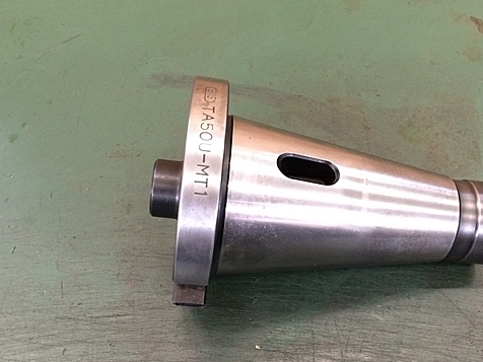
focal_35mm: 39
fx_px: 544
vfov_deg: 36.7
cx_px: 300
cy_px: 215
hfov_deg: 47.5
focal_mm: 4.15
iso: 160
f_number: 2.2
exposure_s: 1/30
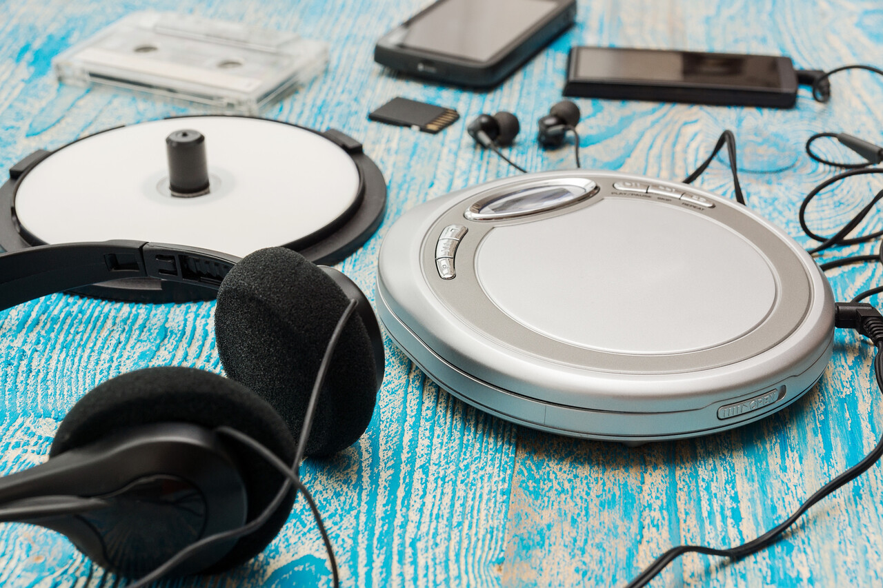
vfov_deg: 18.2
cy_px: 294
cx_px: 442
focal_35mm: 75
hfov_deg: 27.0
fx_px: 1839
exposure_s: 1/100
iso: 100
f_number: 9
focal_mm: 50
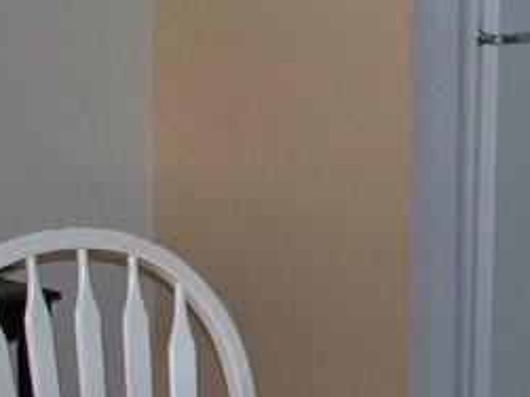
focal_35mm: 143
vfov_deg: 10.4
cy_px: 198
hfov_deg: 13.6
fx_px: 2188
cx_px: 532
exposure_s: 1/30
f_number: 2.8
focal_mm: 7.54
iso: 200
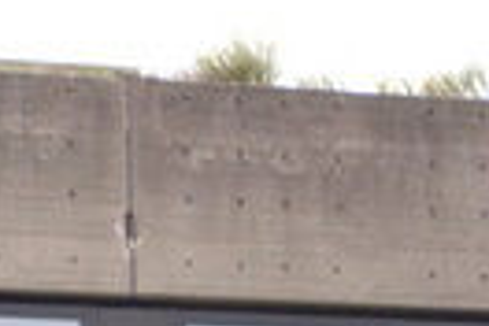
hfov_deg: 6.8
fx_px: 3844
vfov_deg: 4.4
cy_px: 1371
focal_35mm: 283
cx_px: 1219
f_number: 4
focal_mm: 6.3
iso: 100
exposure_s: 1/125
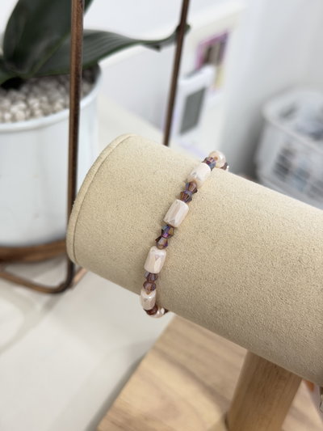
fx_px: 597
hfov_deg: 30.3
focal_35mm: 48
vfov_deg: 39.6
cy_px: 216
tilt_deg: -42.7
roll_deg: -8.0
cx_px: 162
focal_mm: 6.76
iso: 125
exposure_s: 1/50
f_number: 1.78
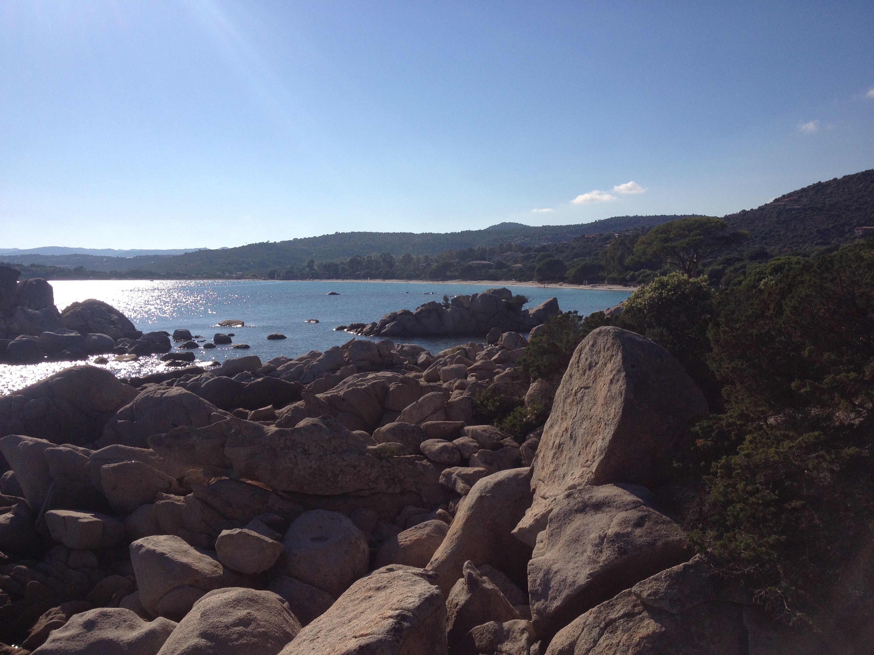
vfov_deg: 40.7
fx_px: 884
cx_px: 437
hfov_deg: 52.6
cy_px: 328
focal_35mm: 35
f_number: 2.4
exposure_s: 1/3690
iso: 64
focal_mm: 4.28
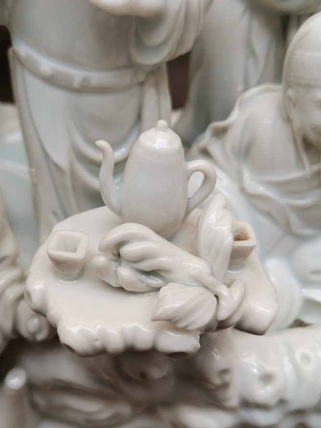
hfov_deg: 40.4
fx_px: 432
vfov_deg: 52.5
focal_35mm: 35
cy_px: 194
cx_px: 117
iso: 64
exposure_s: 1/100
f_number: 1.8
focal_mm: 4.75
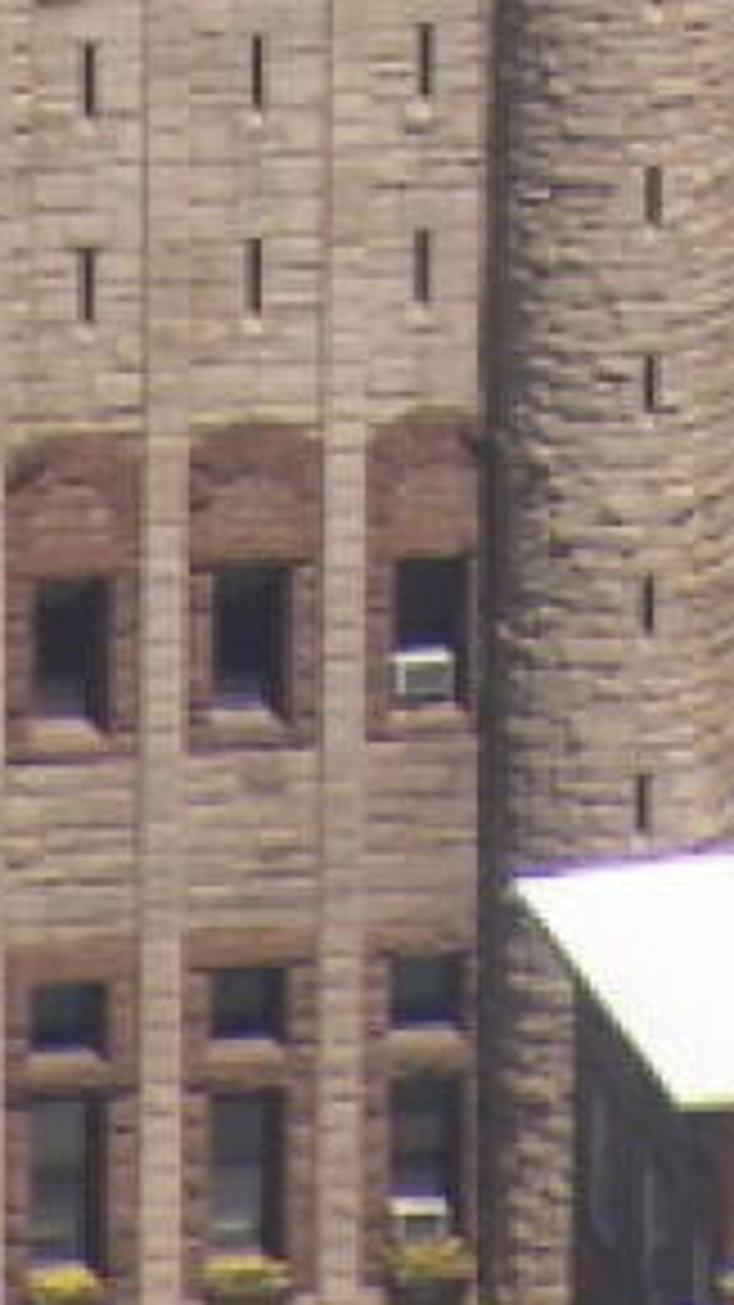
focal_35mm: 1325
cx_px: 910
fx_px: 45872
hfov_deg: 0.9
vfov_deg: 1.6
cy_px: -1289
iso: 80
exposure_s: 1/640
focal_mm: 42.8
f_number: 3.6
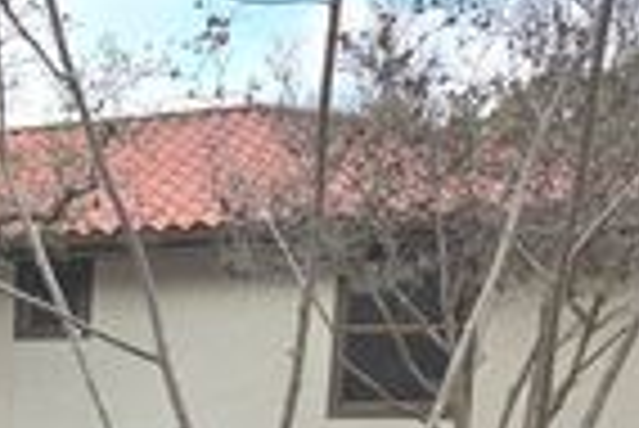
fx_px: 1493
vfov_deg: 15.3
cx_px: -302
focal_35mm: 84
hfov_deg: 20.8
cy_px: 606
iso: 25
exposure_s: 1/522
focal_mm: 5.4
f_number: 1.8
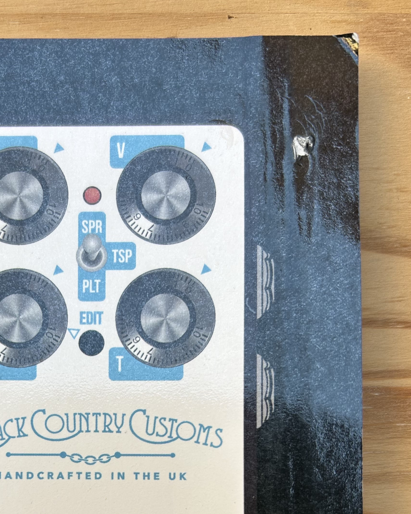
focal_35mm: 48
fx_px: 730
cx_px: 98
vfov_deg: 36.7
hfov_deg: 30.9
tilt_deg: -86.8
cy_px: 450
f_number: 1.5
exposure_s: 1/121
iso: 32
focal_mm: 5.7
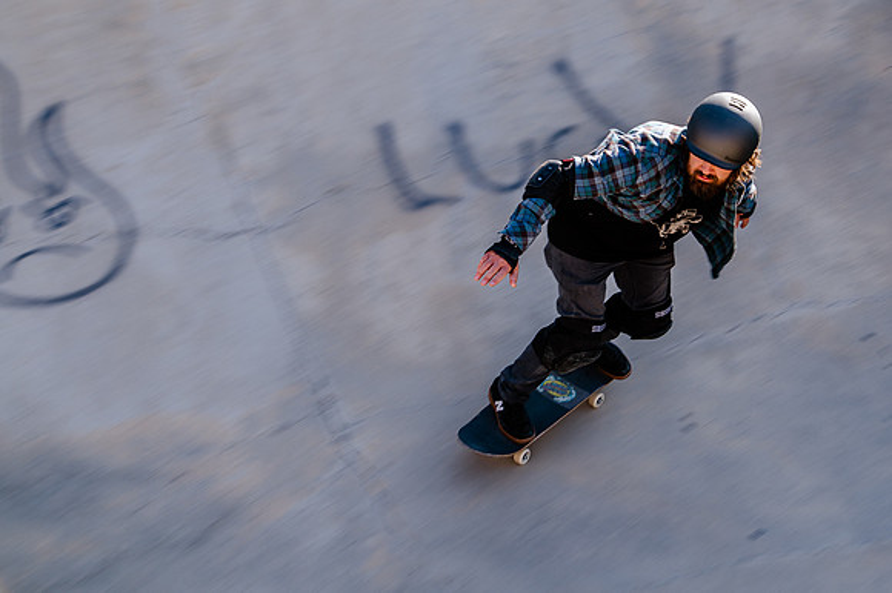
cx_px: 555
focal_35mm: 68
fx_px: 1696
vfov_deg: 19.8
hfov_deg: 29.4
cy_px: 224
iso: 200
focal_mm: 55
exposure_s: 1/80
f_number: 10
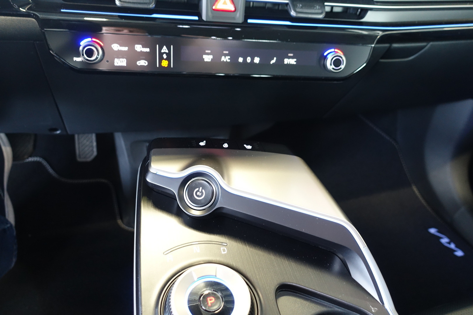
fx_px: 381
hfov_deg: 63.7
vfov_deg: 45.0
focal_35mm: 29
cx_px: 236
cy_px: 158
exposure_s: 1/20
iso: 800
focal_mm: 10.81
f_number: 2.5
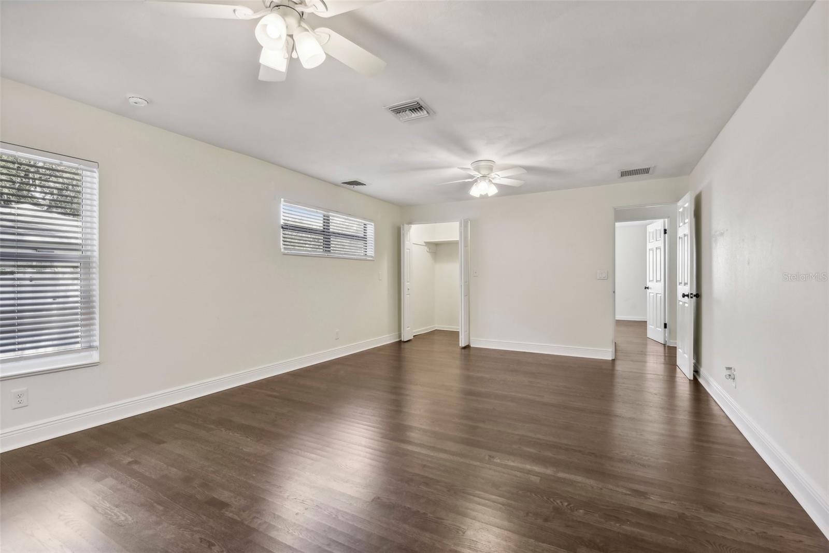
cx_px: 414
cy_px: 276
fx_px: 368
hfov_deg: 96.7
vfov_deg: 73.8
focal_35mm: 16
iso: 400
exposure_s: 1/25
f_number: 9
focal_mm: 16
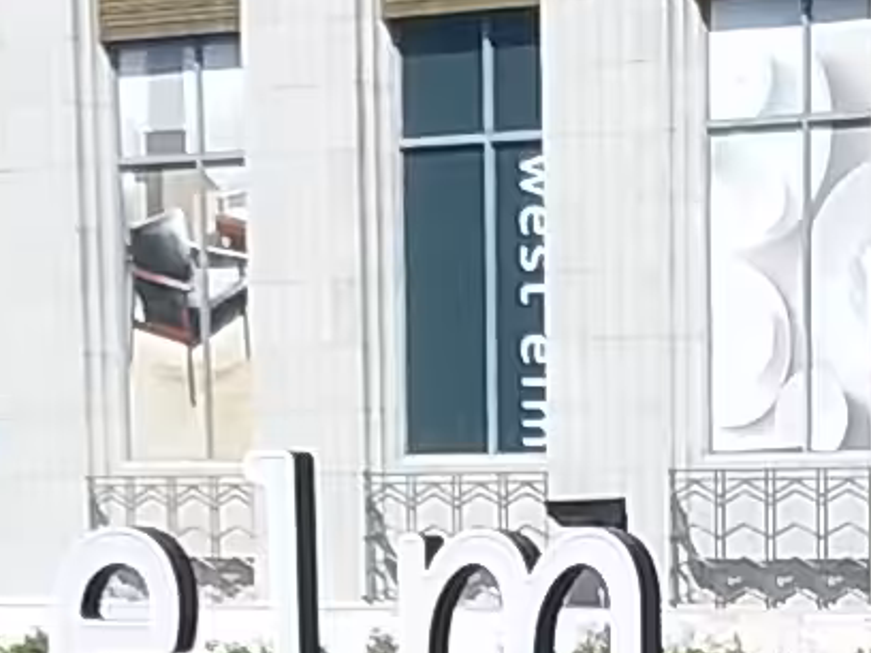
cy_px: 1632
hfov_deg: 10.8
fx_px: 4605
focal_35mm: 183
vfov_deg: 7.5
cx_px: 711
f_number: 1.9
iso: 40
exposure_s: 1/1157
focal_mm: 2.47
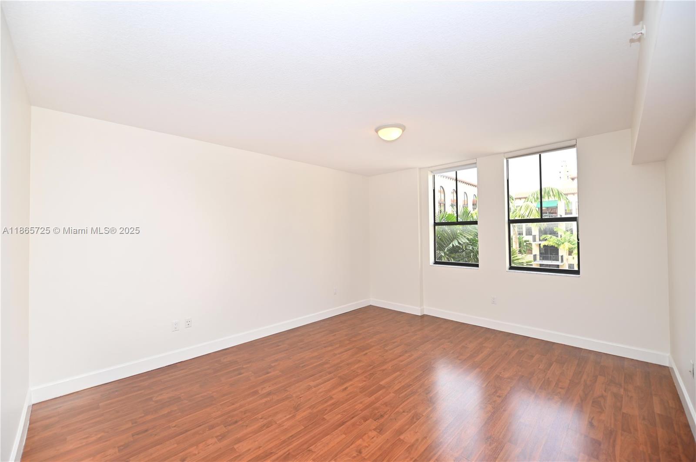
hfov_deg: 104.3
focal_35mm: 14
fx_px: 270
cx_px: 348
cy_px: 231
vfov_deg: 81.1
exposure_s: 1/125
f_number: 2.8
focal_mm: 14
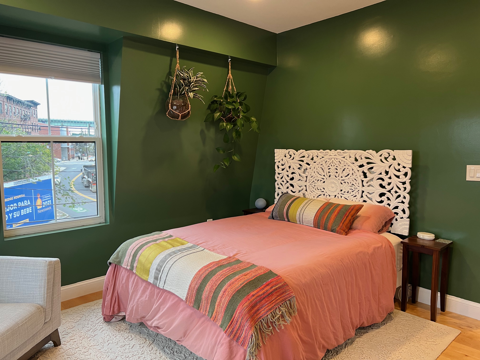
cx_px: 240
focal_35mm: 26
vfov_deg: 53.1
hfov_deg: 67.3
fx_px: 361
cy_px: 180
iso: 125
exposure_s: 1/60
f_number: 1.5
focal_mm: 5.7
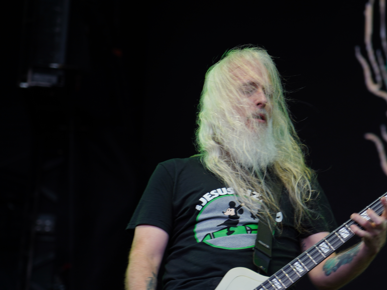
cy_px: 158
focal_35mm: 155
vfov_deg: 9.6
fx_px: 1733
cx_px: 285
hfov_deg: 12.7
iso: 125
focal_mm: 105
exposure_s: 1/125
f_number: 4
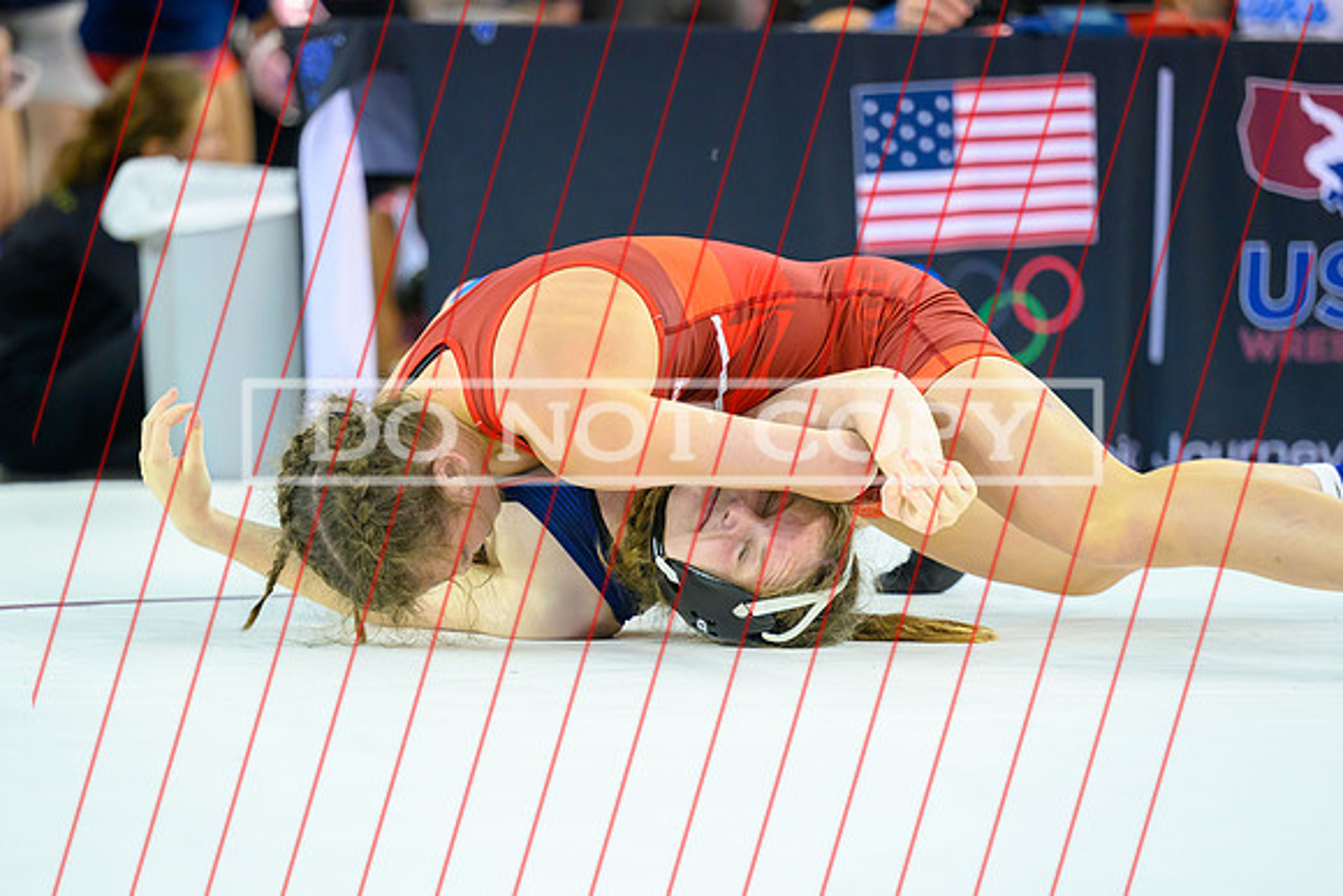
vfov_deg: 6.3
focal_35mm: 218
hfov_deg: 9.4
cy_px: 571
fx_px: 8128
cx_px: 625
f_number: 2.8
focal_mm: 165
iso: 2500
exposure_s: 1/800
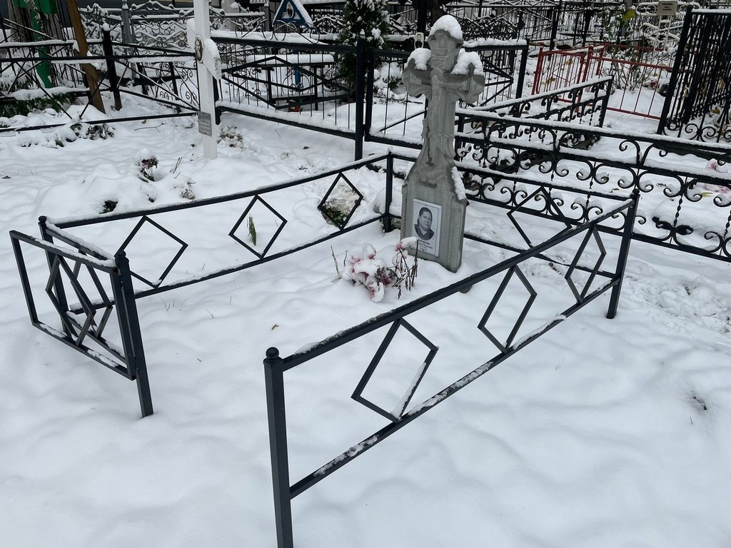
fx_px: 549
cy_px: 274
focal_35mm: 26
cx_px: 366
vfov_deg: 53.1
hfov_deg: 67.3
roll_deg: -3.1
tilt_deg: -23.4
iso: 32
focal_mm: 4.2
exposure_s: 1/121
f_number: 1.6
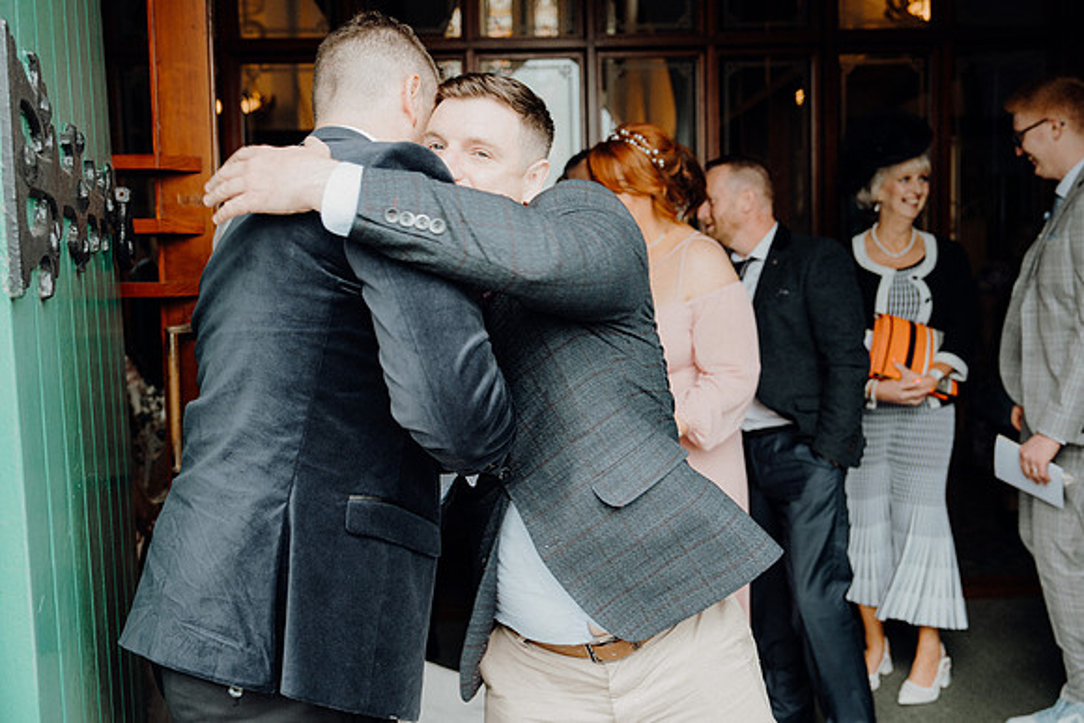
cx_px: 542
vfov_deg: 37.9
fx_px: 1054
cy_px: 362
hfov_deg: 54.4
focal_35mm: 35
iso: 400
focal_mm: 35
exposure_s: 1/200
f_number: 3.5
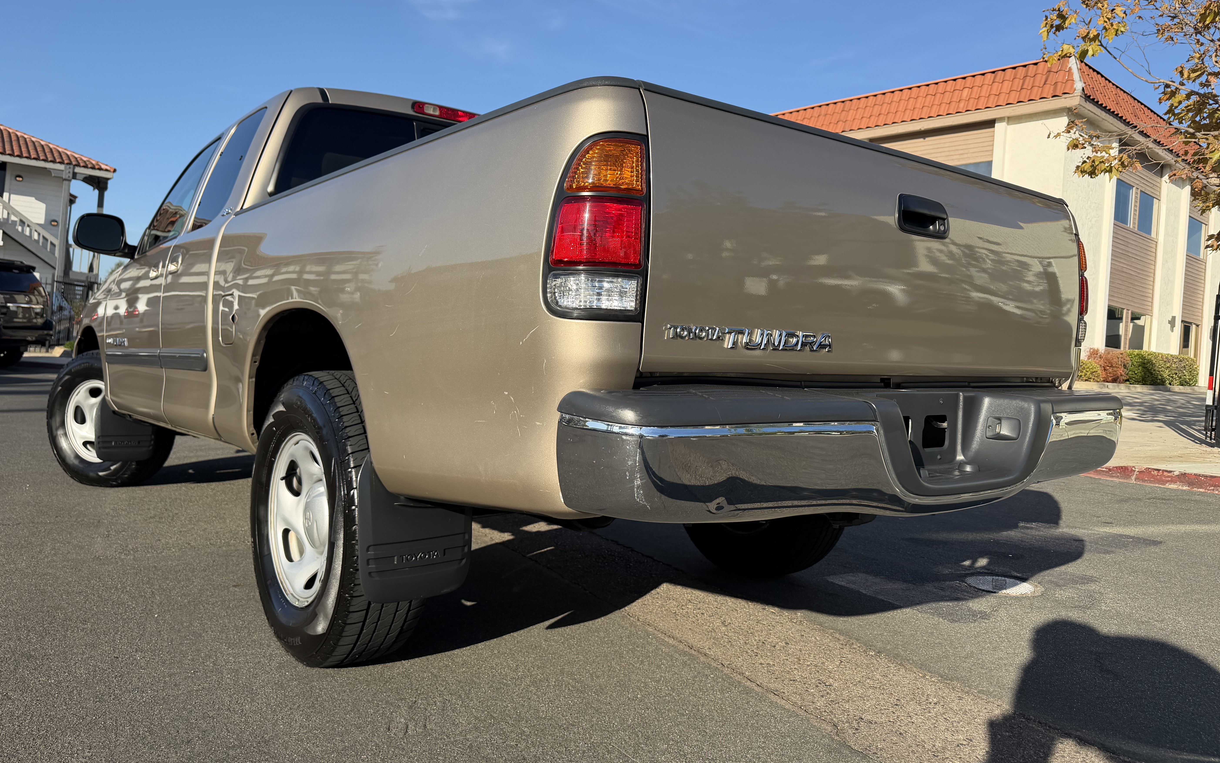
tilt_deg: +1.3
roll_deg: -4.2
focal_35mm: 26
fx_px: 864
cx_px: 609
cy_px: 338
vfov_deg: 47.5
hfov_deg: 70.4
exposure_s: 1/3759
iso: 100
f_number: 1.78
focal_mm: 6.76
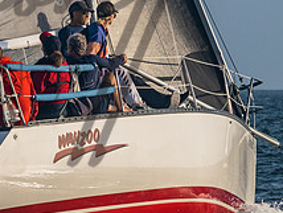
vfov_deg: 2.1
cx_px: 7
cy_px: -89
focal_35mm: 699
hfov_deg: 2.8
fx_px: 5721
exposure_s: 1/800
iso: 400
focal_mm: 200
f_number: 8
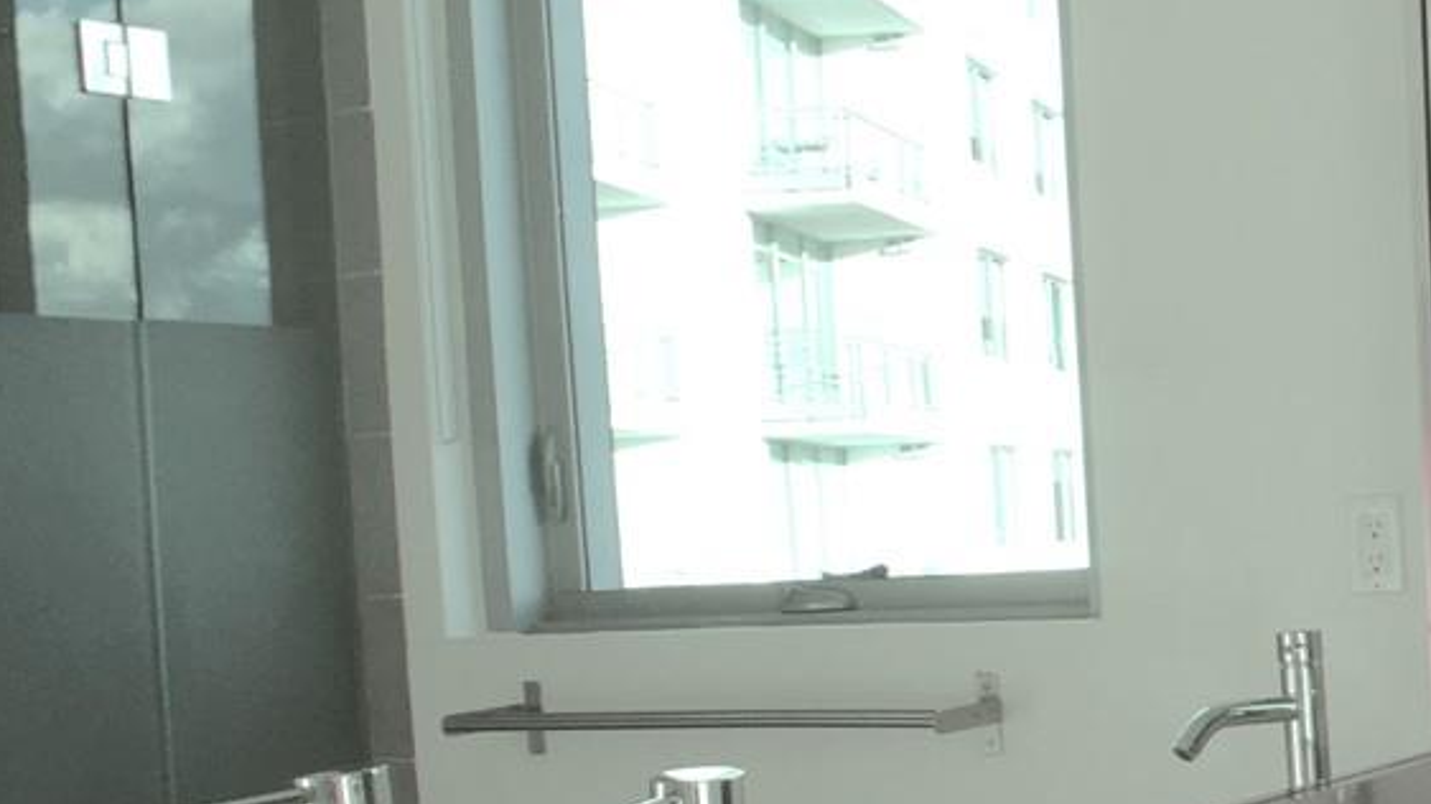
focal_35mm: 90
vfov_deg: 13.4
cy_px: 608
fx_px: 3415
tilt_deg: -2.1
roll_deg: +1.3
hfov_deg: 22.3
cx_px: 1576
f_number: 2.2
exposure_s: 1/175
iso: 25
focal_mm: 4.15
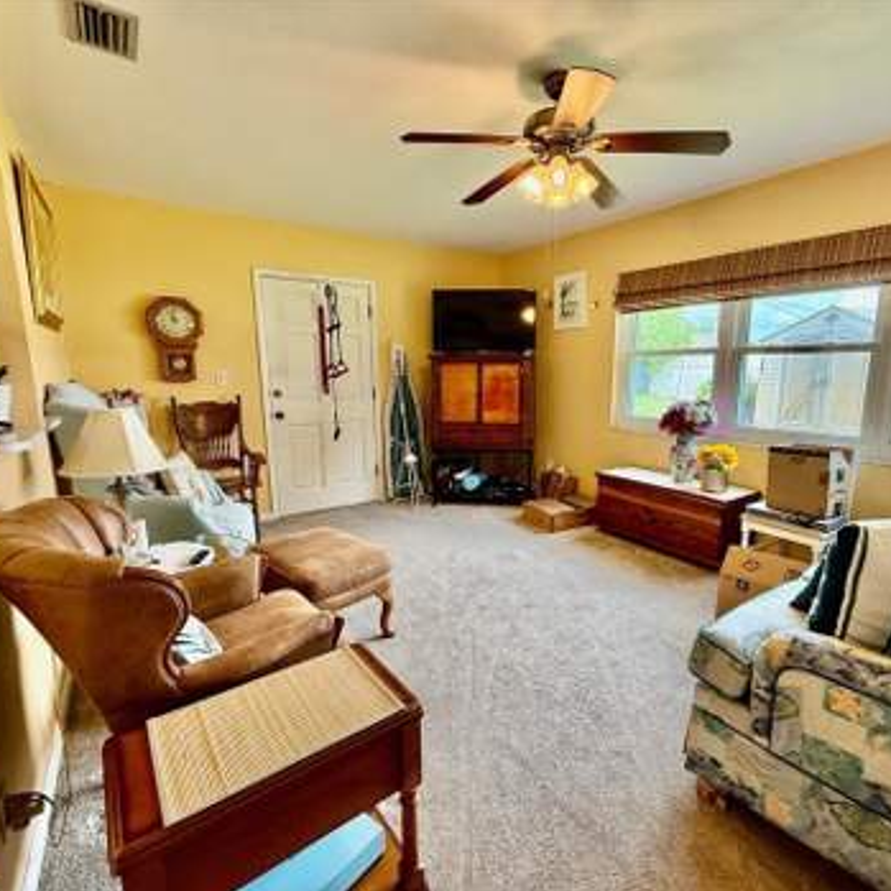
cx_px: 493
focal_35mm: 17
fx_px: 495
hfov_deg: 83.7
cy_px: 454
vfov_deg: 84.0
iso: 250
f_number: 2.2
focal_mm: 2.22
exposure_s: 1/120
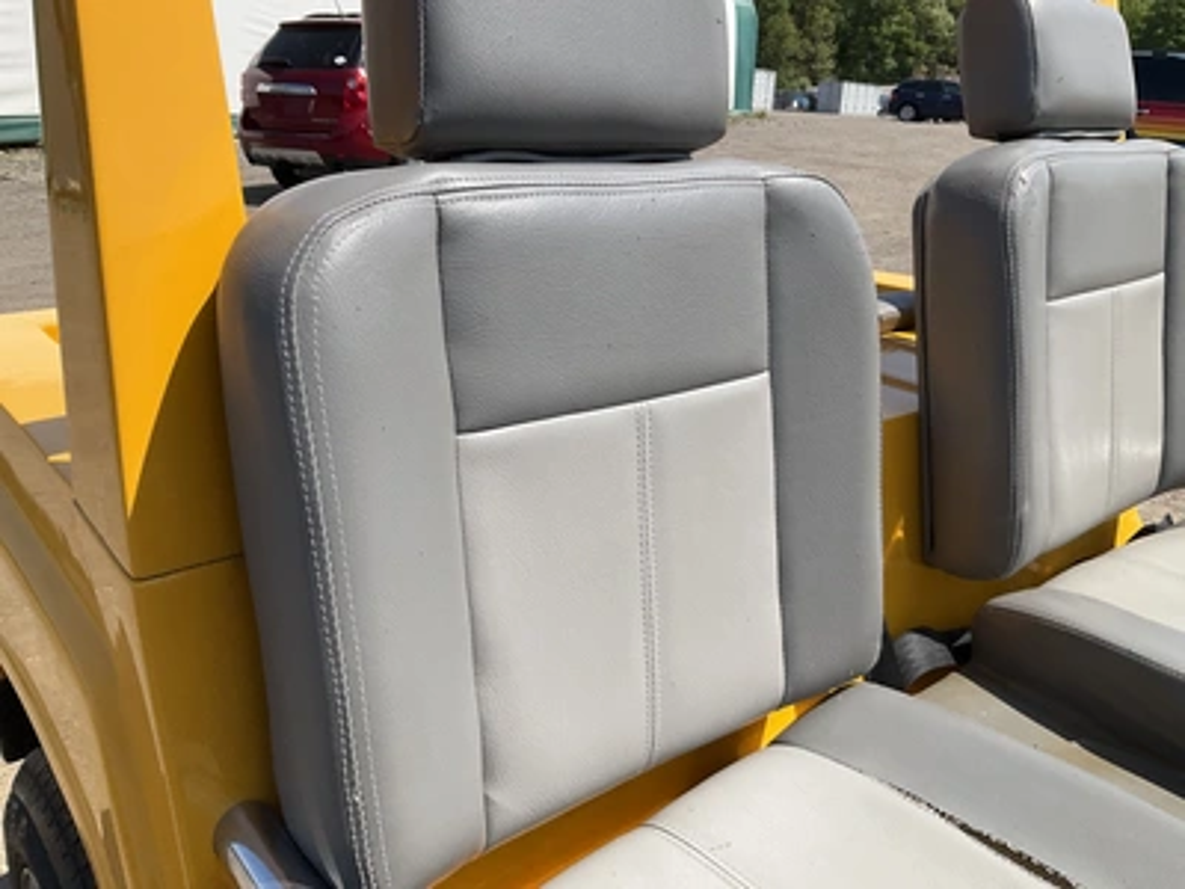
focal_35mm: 29
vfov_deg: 48.2
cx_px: 592
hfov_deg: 61.7
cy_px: 444
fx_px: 993
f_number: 1.8
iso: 25
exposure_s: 1/2058
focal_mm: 3
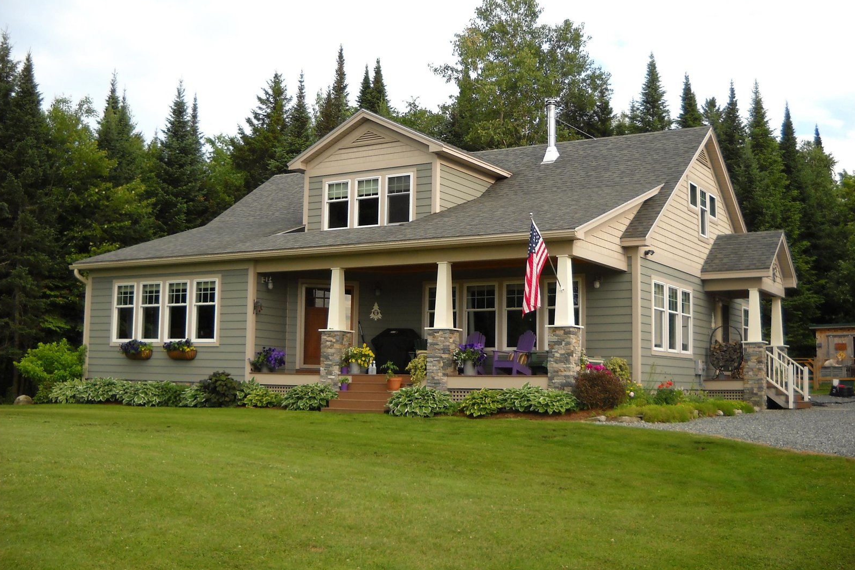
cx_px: 426
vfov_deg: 31.2
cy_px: 250
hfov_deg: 45.4
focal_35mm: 43
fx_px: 1021
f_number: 3.1
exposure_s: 1/201
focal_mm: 6.72
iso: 64
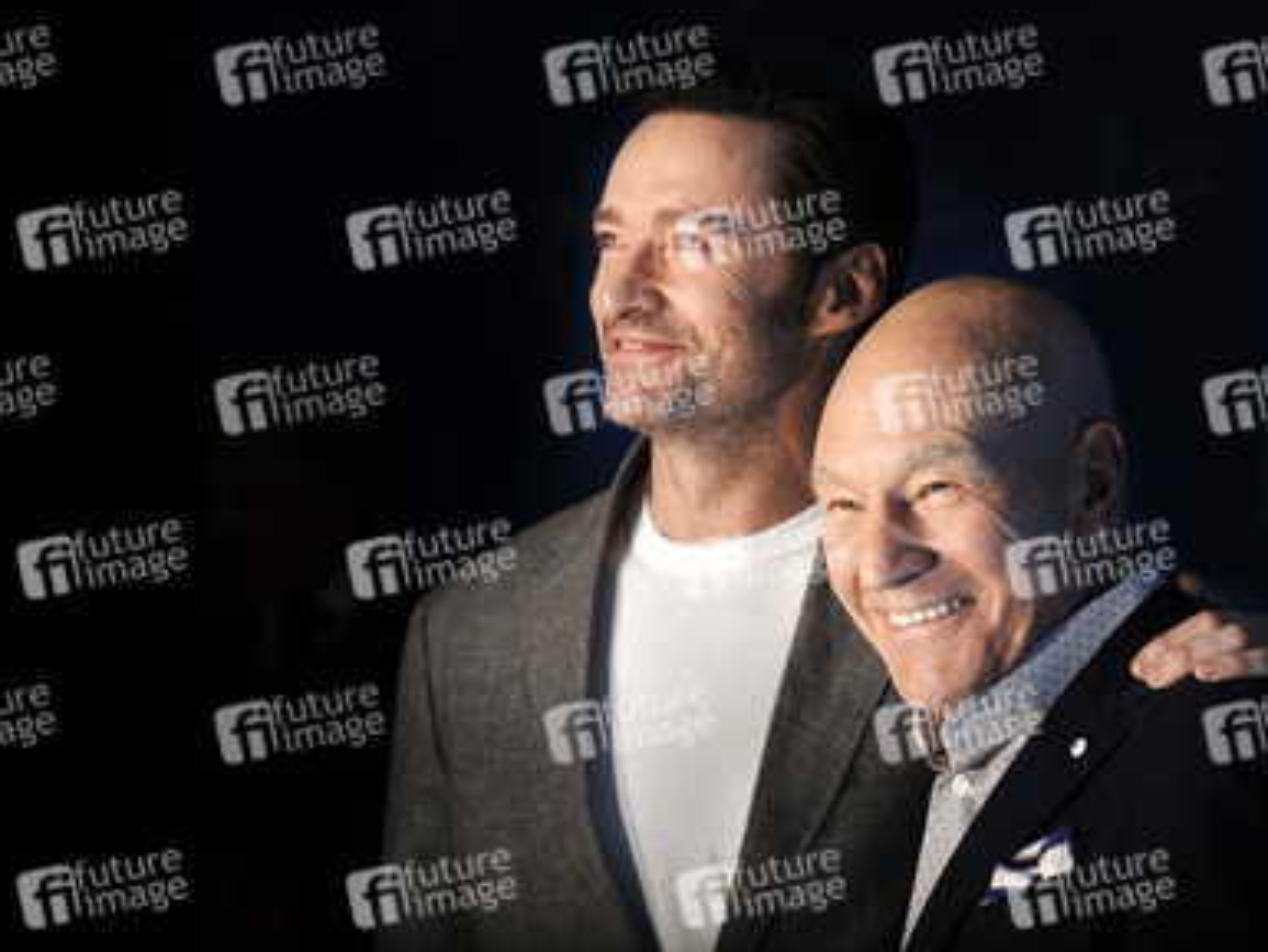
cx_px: 674
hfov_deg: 9.5
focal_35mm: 208
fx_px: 7622
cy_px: 478
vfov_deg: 7.1
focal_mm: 185
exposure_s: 1/320
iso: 200
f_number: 9
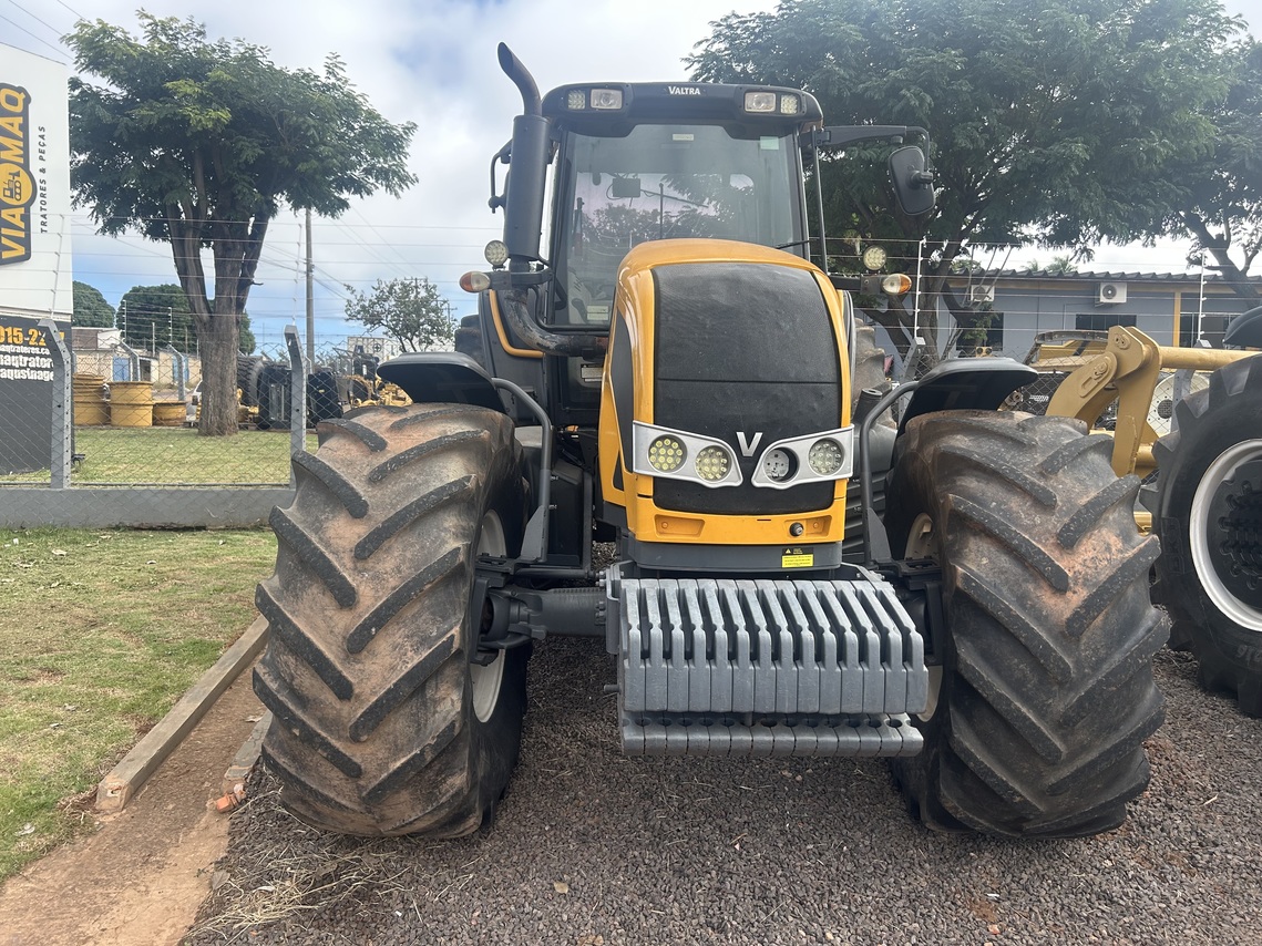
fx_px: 948
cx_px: 631
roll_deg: -0.6
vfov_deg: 53.1
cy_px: 473
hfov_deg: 67.3
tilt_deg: -3.2
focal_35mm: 26
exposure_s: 1/1124
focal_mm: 5.7
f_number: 1.5
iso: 50
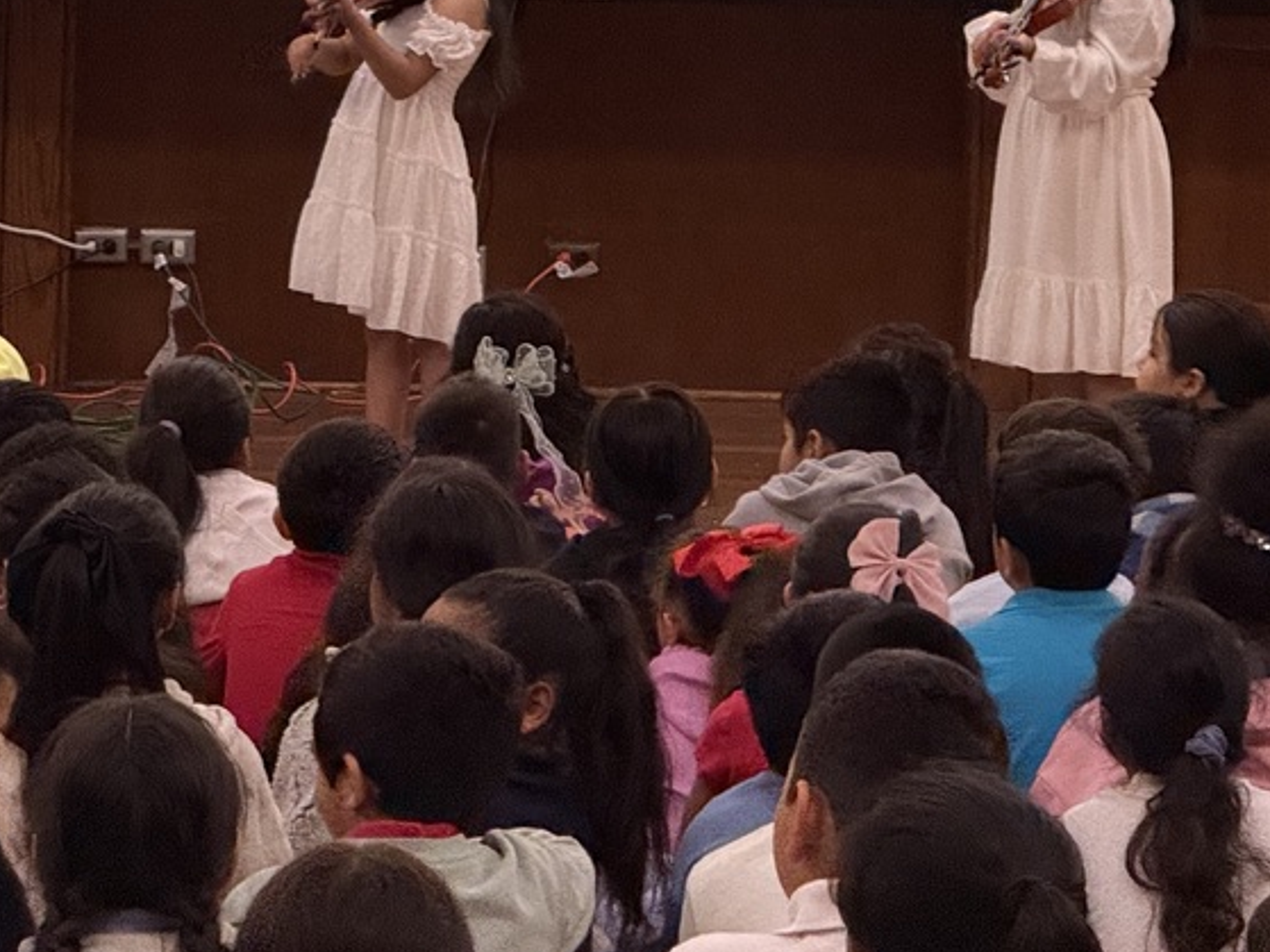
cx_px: 638
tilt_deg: -2.7
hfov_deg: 9.0
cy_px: 150
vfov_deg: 6.7
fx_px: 8070
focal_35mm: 220
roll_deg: -1.3
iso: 500
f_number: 2.8
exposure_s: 1/60
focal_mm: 15.66
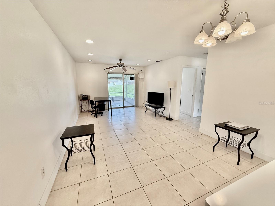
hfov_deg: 102.1
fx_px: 111
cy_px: 103
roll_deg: +0.4
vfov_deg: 85.7
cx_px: 138
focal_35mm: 14
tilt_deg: -9.9
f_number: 2.2
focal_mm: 2.22
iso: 160
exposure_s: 1/120
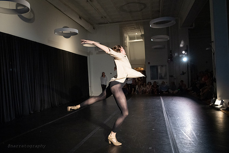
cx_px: 122
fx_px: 190
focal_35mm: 30
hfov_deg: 62.0
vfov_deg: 43.7
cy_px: 73
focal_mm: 28
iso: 6400
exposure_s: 1/400
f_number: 4.5
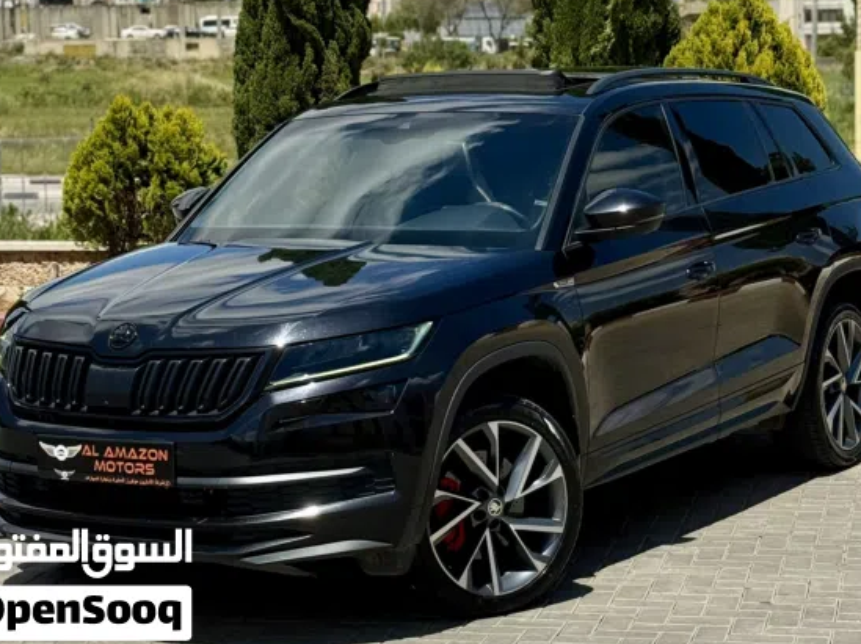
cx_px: 428
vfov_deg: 26.1
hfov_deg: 34.4
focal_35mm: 56
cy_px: 302
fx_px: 1392
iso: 80
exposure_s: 1/7874
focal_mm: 6.76
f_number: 1.78
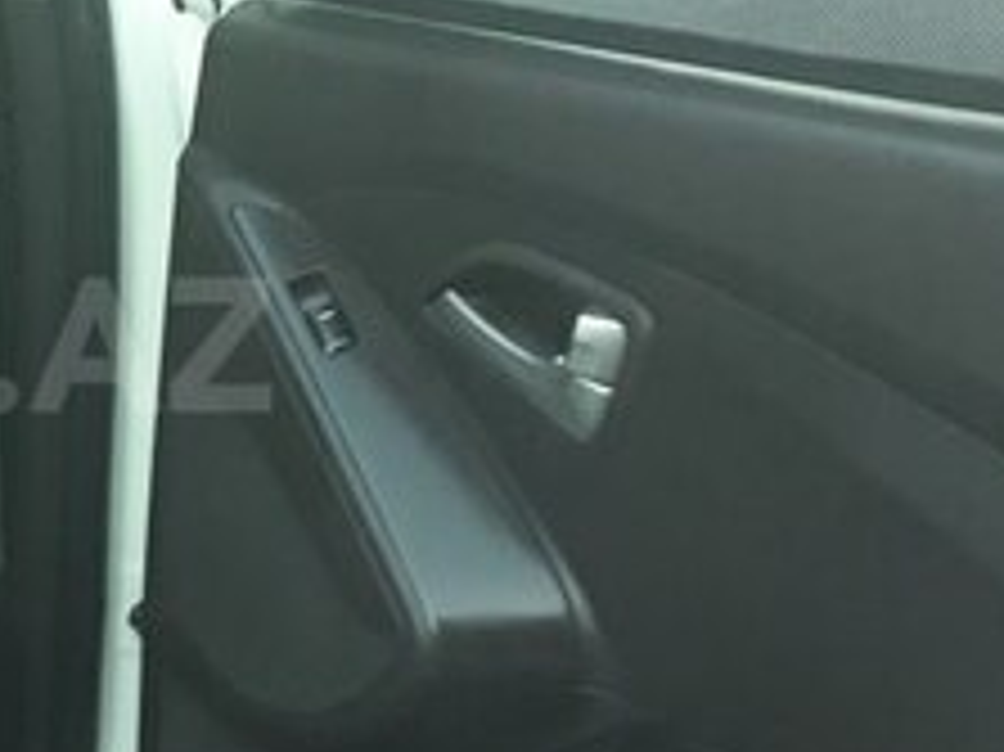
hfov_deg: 22.6
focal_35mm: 80
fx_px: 2319
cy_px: 344
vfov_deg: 18.4
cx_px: -189
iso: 200
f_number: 1.7
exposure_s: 1/33
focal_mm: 3.71
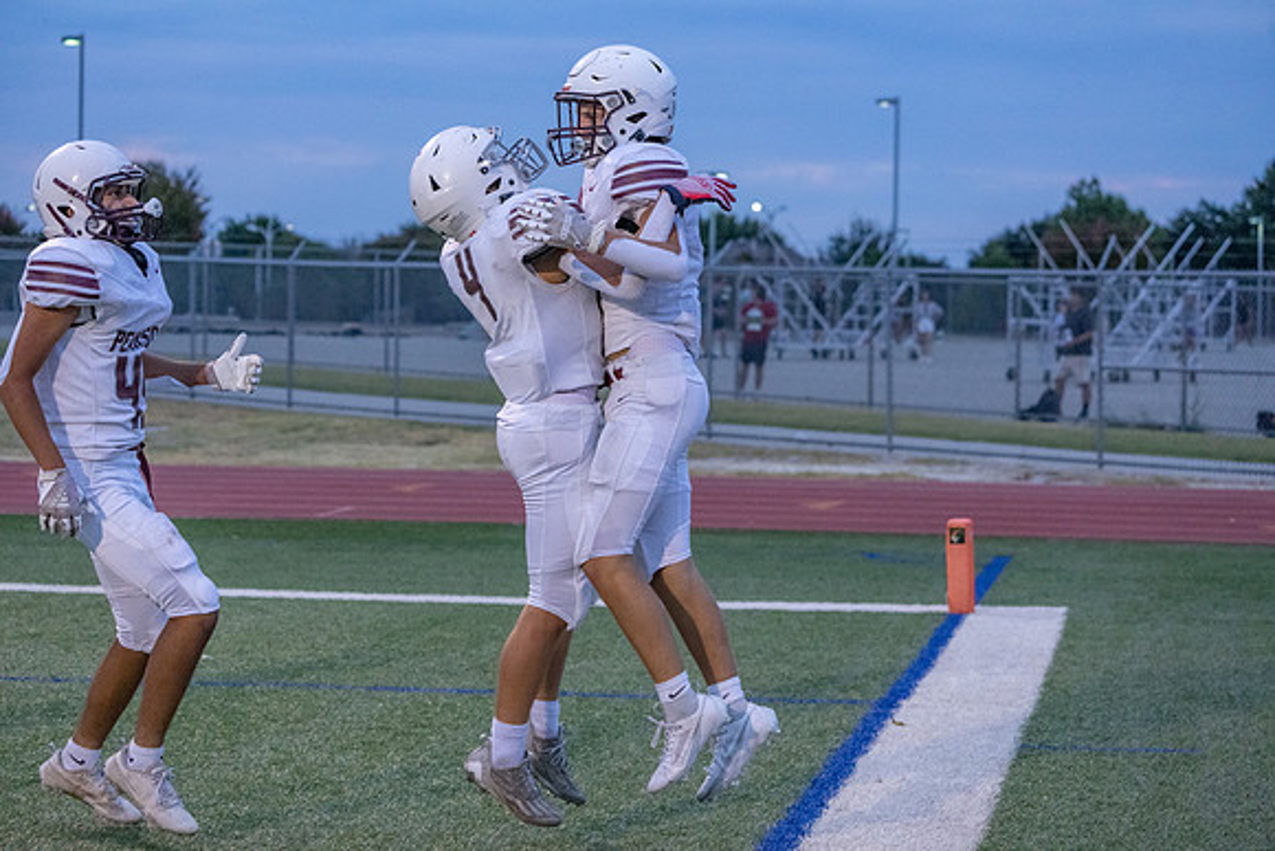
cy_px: 426
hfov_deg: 20.4
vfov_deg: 13.7
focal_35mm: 100
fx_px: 3542
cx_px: 638
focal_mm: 100
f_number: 5.6
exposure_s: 1/1000
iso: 8000
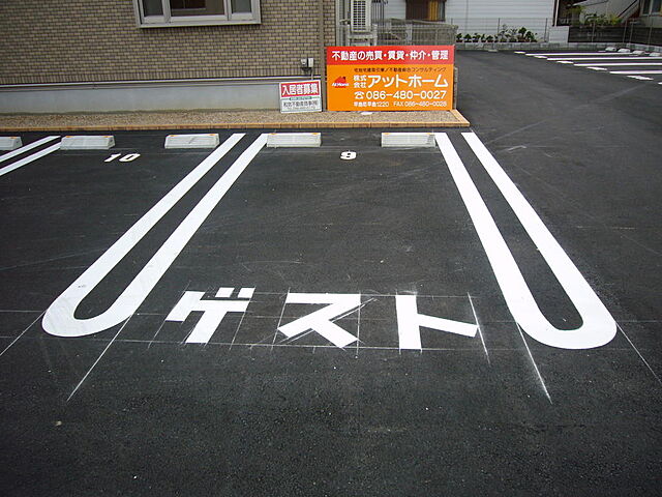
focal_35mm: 28
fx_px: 535
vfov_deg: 49.7
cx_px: 331
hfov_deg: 63.4
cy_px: 248
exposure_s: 1/320
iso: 80
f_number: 2.8
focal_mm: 4.6
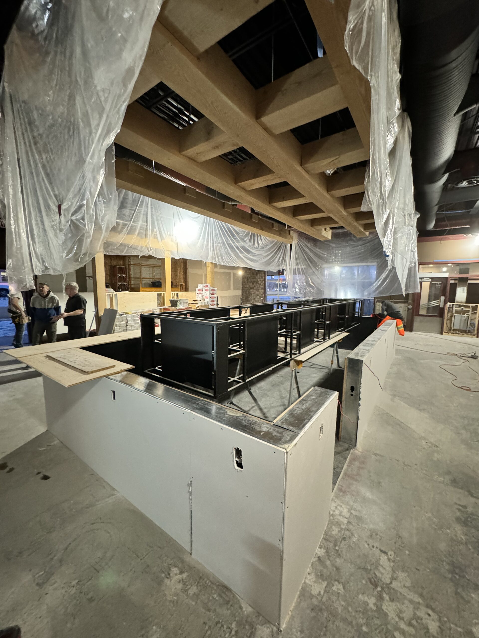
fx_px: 258
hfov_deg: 85.7
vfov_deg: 102.1
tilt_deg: -7.3
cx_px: 240
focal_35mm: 14
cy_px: 319
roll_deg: -0.8
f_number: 2.2
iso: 1250
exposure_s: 1/60
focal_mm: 2.22
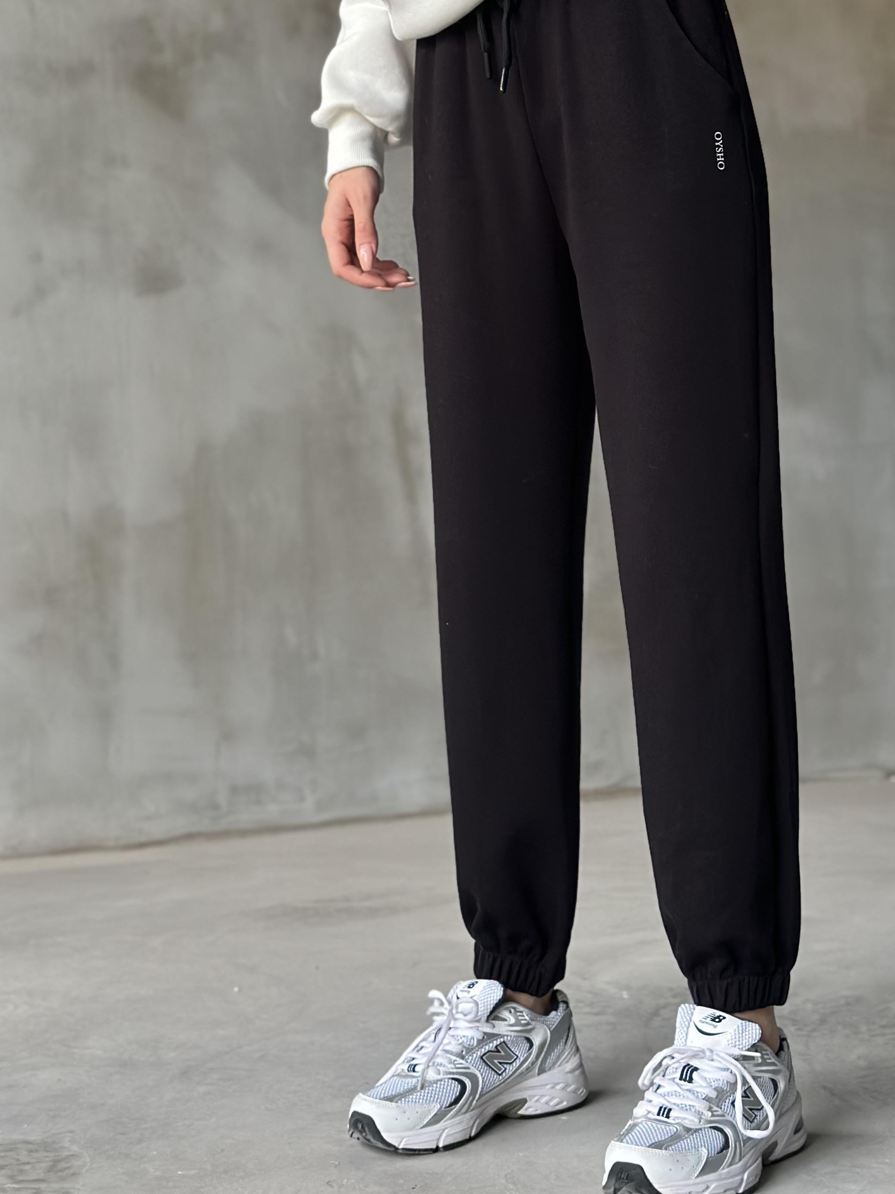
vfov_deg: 27.6
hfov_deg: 21.0
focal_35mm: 70
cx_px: 573
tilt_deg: +2.1
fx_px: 2413
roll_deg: +0.5
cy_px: 372
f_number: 1.78
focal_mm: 6.86
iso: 200
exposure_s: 1/60
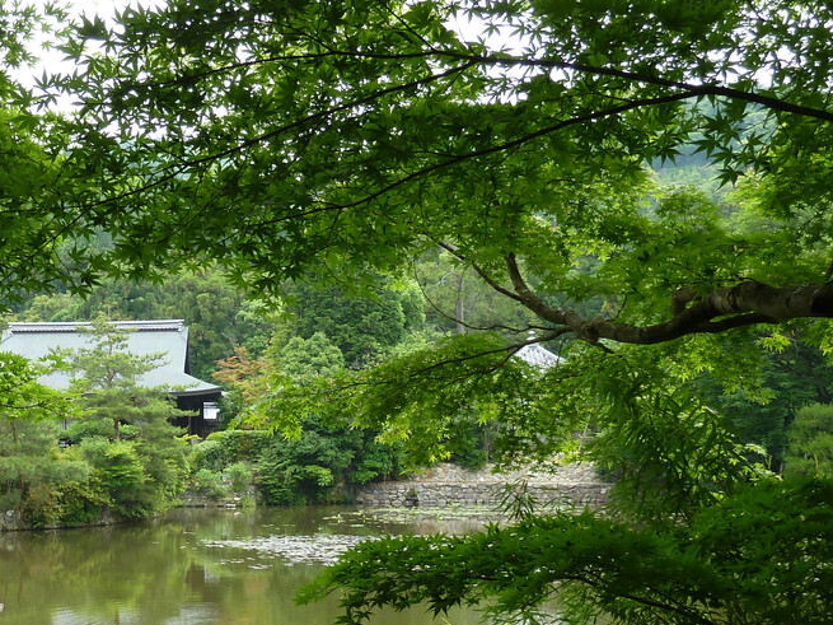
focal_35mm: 55
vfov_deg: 26.2
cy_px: 462
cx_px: 122
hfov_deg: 33.5
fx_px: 1323
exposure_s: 1/60
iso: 80
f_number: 3.4
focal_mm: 5
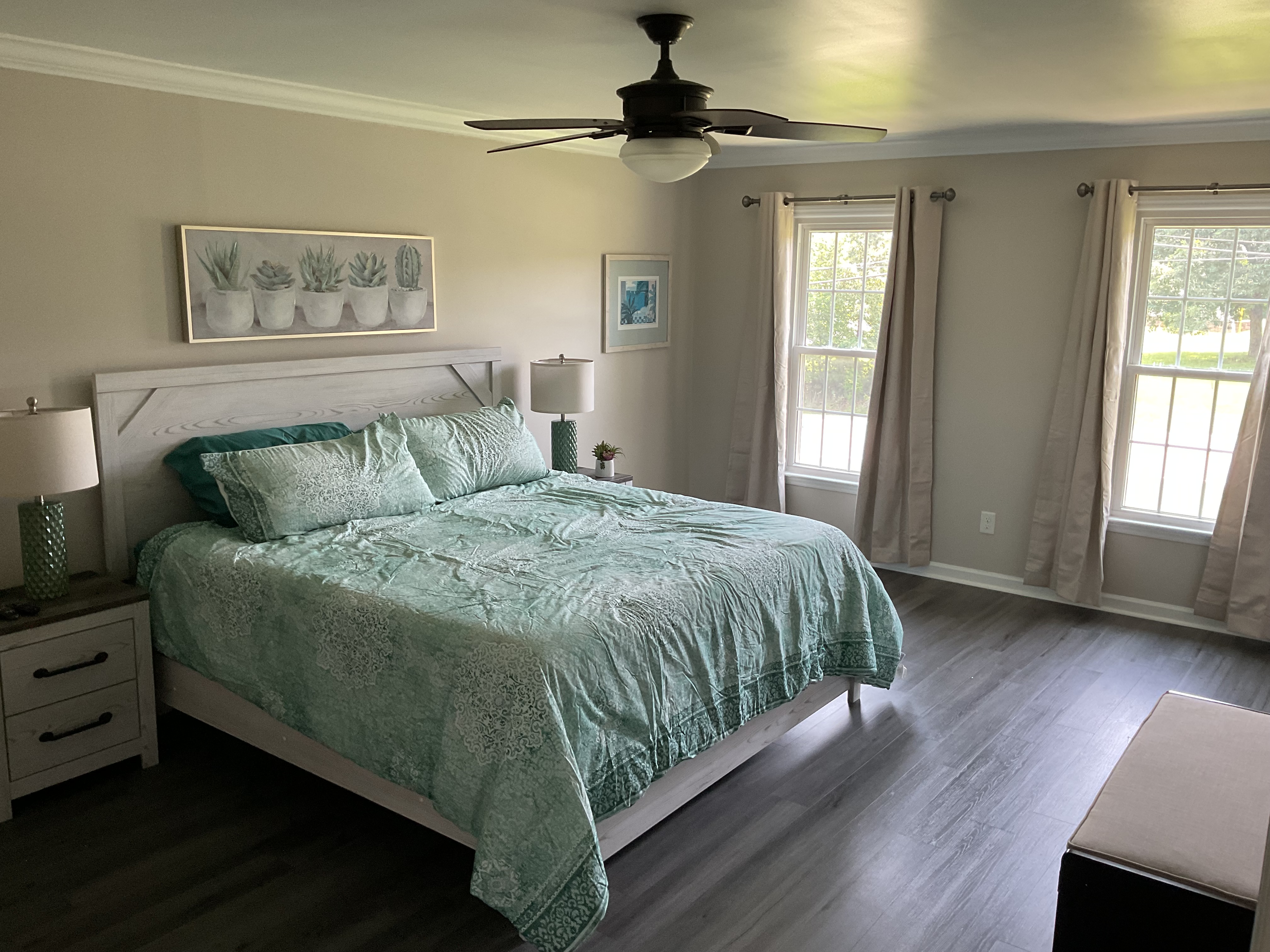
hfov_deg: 61.7
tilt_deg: -10.7
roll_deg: -2.2
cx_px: 635
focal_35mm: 29
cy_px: 476
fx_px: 1064
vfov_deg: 48.2
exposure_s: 1/60
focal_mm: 3
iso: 64
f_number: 1.8
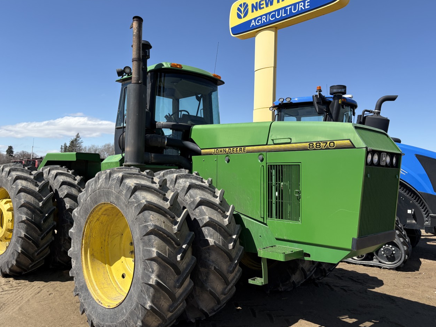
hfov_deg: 60.0
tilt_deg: +2.8
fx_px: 378
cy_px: 156
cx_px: 211
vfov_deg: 46.8
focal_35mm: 30
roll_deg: -0.5
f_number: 1.6
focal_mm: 5.96
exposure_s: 1/3279
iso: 50
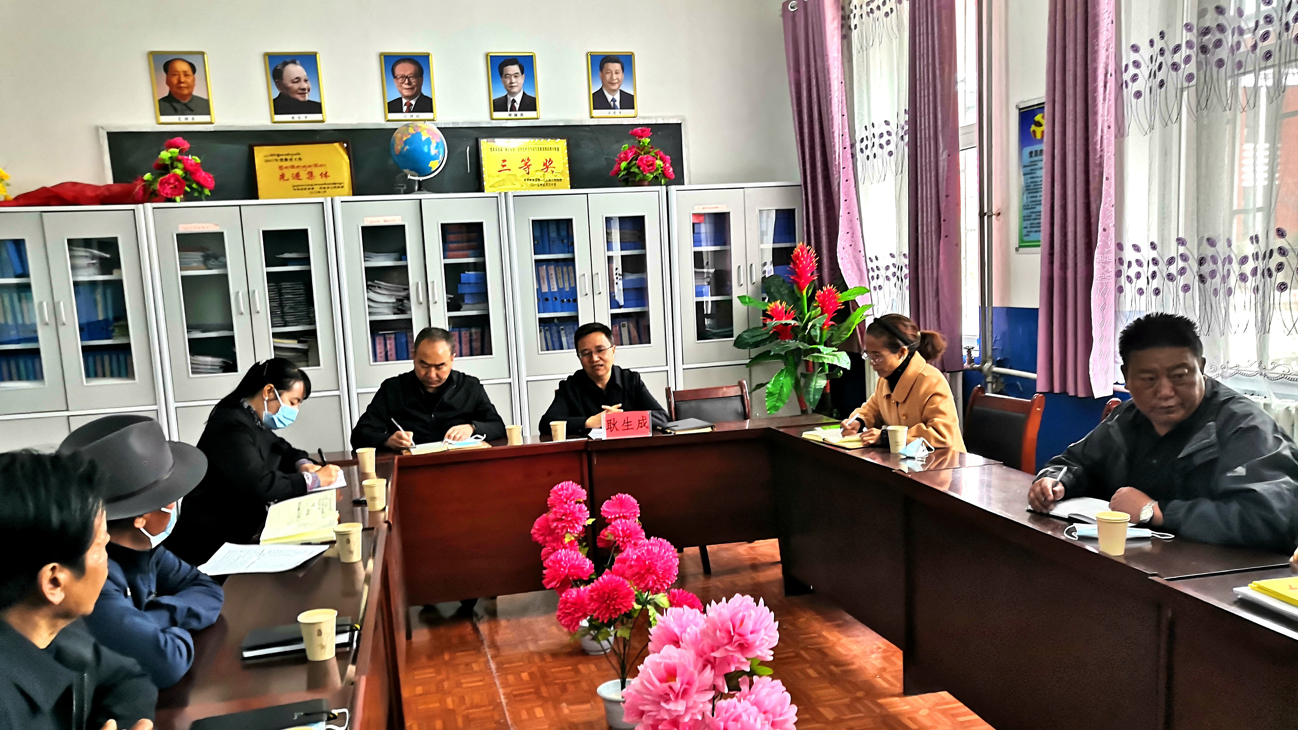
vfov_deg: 38.9
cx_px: 637
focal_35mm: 30
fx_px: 1033
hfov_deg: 64.3
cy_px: 405
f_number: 1.8
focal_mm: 3.95
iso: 160
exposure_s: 1/50
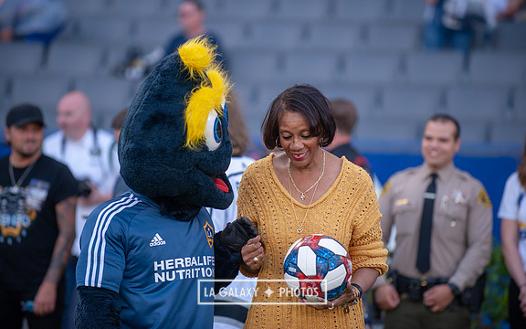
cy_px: 154
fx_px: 2939
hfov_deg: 10.2
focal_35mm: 205
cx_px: 262
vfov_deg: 6.4
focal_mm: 200
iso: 500
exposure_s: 1/800
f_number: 2.8
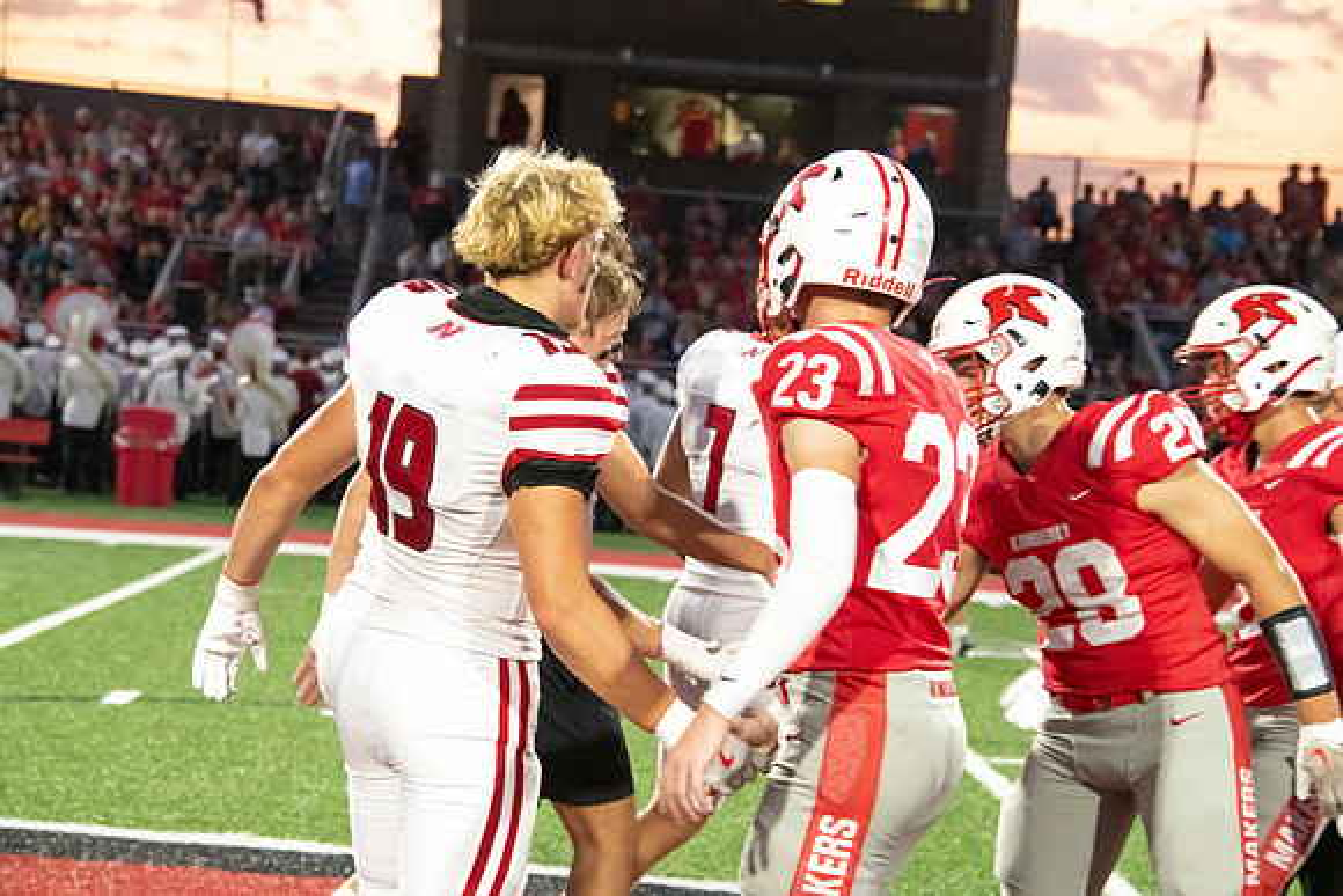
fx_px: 3918
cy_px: 448
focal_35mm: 105
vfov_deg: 13.0
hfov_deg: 19.5
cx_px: 672
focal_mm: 105
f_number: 7.1
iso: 10000
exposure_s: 1/250
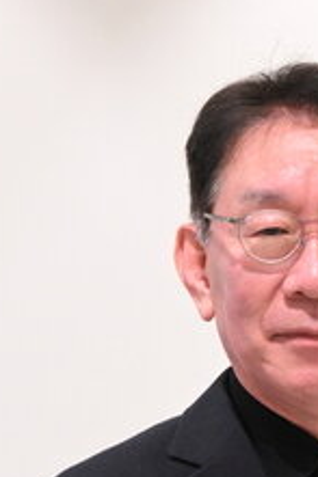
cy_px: 384
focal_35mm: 194
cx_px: 301
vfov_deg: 10.6
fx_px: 2574
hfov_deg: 7.0
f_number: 6.3
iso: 5000
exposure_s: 1/160
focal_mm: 84
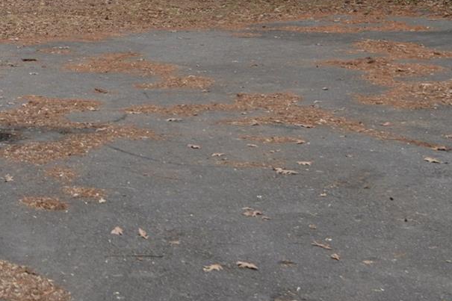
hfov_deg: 18.4
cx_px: -96
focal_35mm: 105
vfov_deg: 13.0
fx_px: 1318
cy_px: 65
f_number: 6.3
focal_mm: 31
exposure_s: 1/160
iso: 200
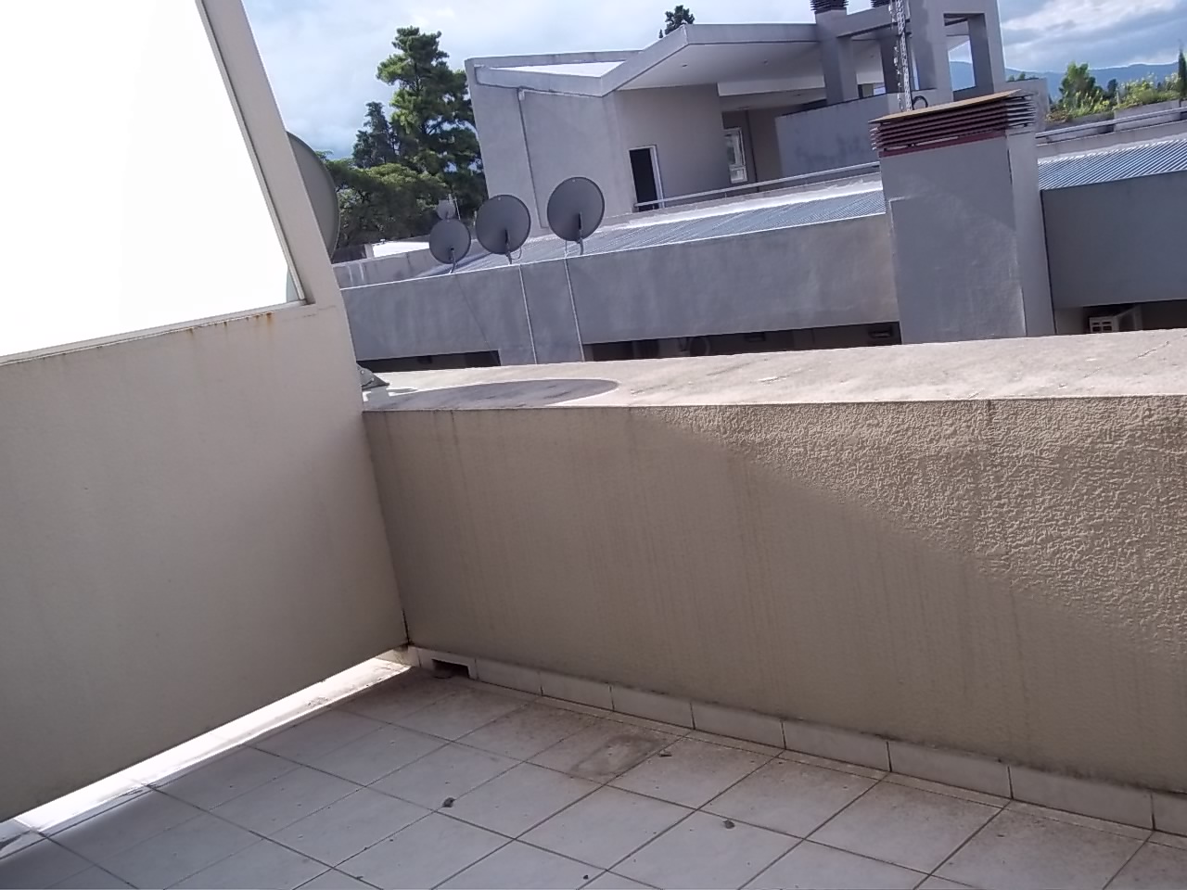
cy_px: 445
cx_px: 594
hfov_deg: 51.4
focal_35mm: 36
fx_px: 1234
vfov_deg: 39.7
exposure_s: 1/125
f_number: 8
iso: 80
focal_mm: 6.5
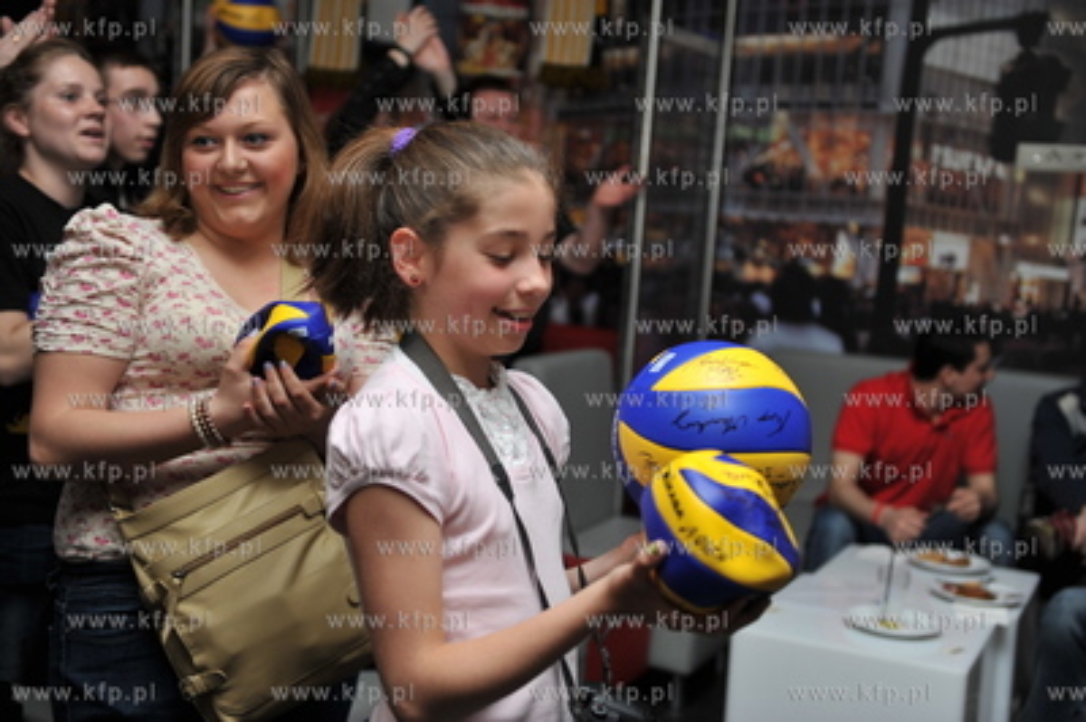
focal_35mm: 48
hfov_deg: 41.1
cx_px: 543
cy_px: 361
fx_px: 1447
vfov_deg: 28.0
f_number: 2.8
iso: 200
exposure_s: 1/250
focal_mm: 48
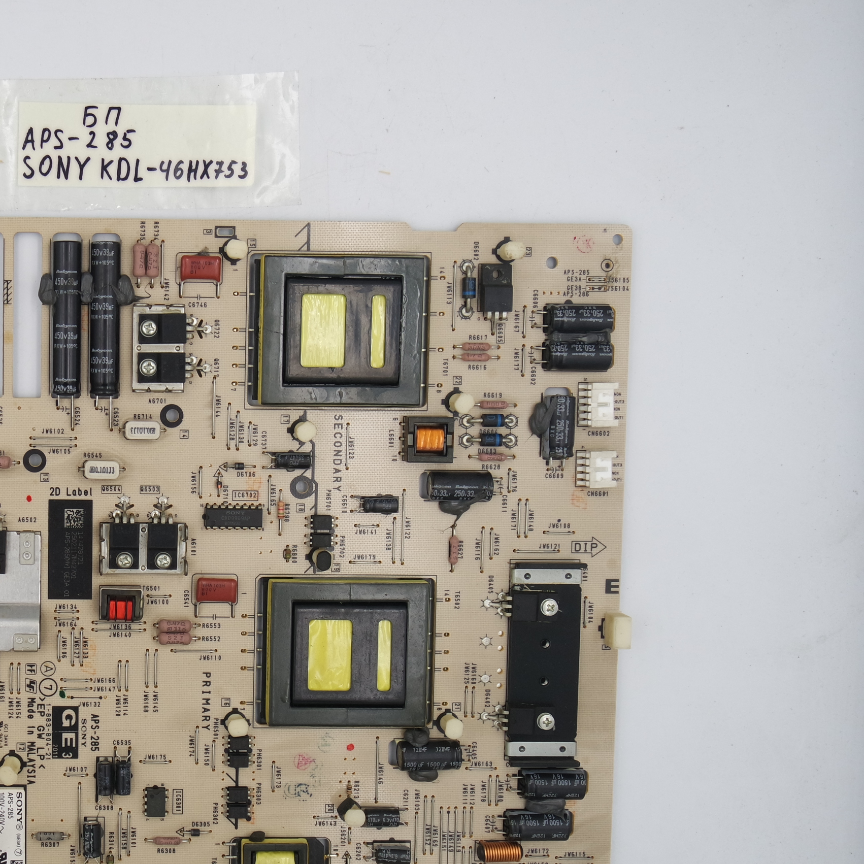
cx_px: 121
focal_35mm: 52
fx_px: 1468
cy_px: 475
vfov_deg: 32.8
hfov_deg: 31.5
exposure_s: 1/100
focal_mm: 13
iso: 160
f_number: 5.6
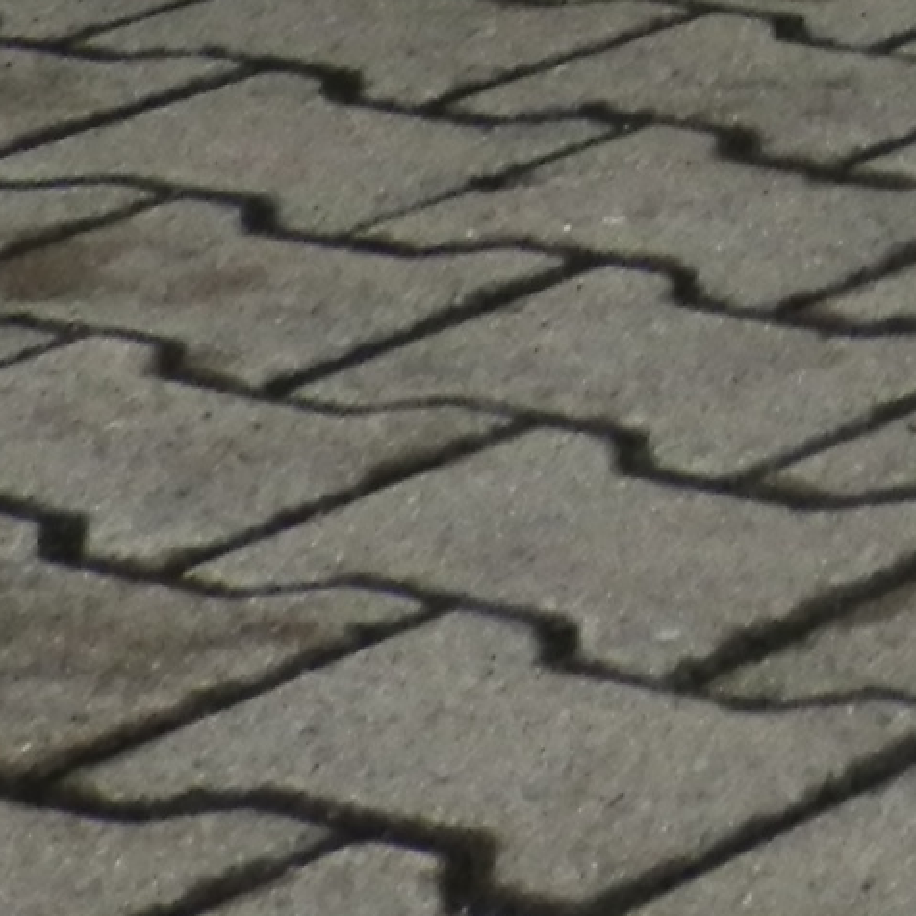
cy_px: -1580
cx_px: 2069
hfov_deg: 8.2
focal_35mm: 199
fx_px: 5958
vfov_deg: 7.9
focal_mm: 4.5
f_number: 3
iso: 80
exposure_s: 1/320
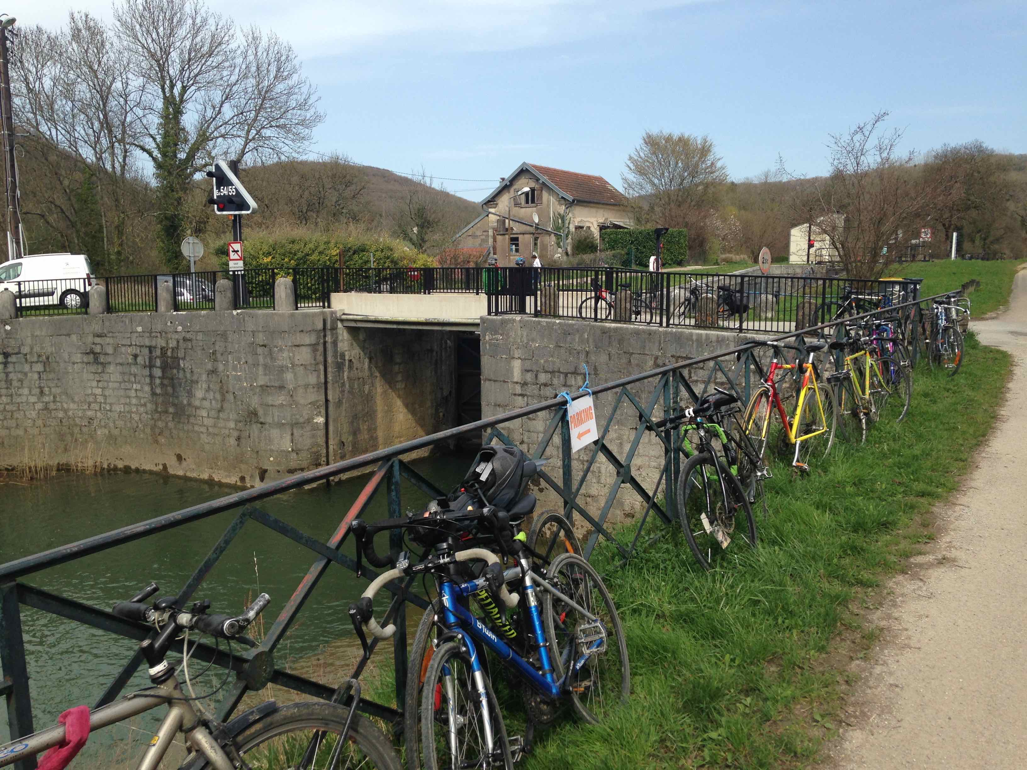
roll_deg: +1.0
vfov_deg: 42.9
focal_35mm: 33
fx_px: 979
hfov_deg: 55.4
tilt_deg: -6.8
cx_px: 514
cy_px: 385
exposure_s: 1/1205
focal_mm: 4.12
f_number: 2.4
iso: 50
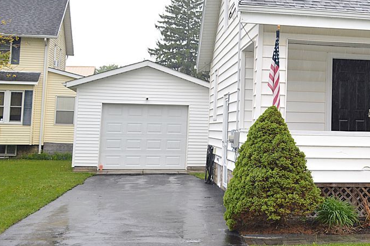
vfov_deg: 20.4
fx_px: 678
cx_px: 366
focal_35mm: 66
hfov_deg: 28.7
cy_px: 59
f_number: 4
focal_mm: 20
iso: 100
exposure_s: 1/160
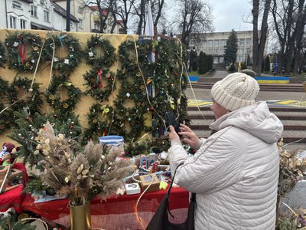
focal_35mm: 26
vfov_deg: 53.1
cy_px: 115
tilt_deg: -9.3
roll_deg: -2.3
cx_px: 153
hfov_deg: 67.3
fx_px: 230
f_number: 1.6
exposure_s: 1/287
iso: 50
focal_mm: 5.96
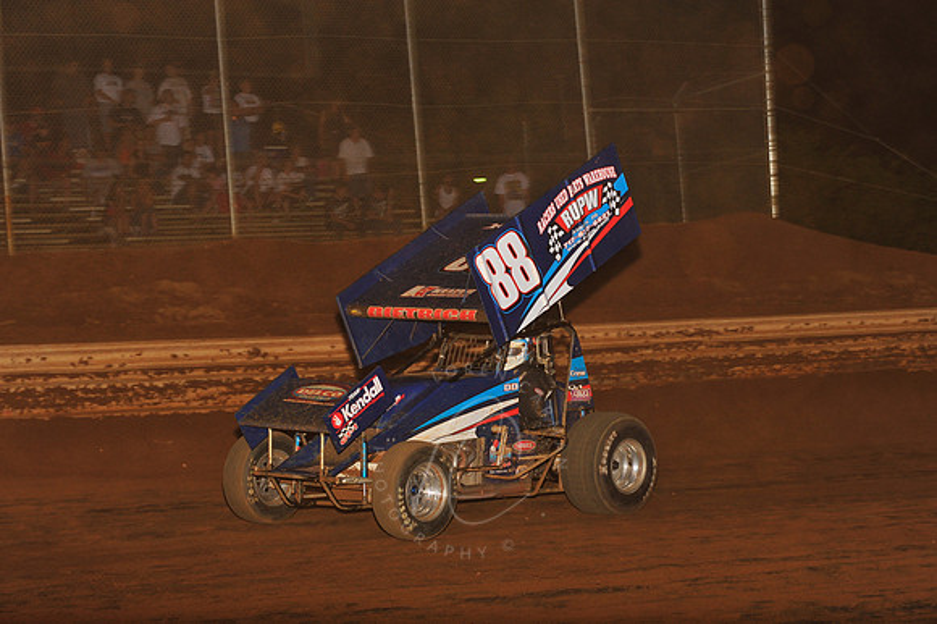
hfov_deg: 22.2
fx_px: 2393
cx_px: 468
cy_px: 312
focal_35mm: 92
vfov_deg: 14.8
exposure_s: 1/320
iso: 800
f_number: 7.1
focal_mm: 92
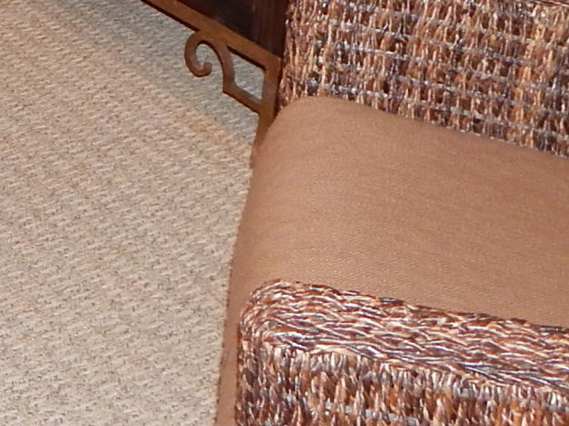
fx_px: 1725
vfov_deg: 13.4
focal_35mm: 105
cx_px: -321
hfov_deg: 16.7
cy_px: -195
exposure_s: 1/30
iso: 200
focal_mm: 4
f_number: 3
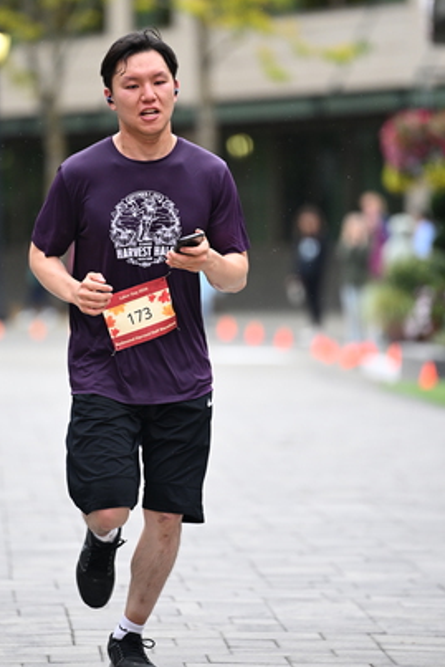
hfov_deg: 5.0
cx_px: 160
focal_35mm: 273
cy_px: 301
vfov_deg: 7.5
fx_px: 5057
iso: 1250
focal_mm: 200
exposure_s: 1/1600
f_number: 2.8
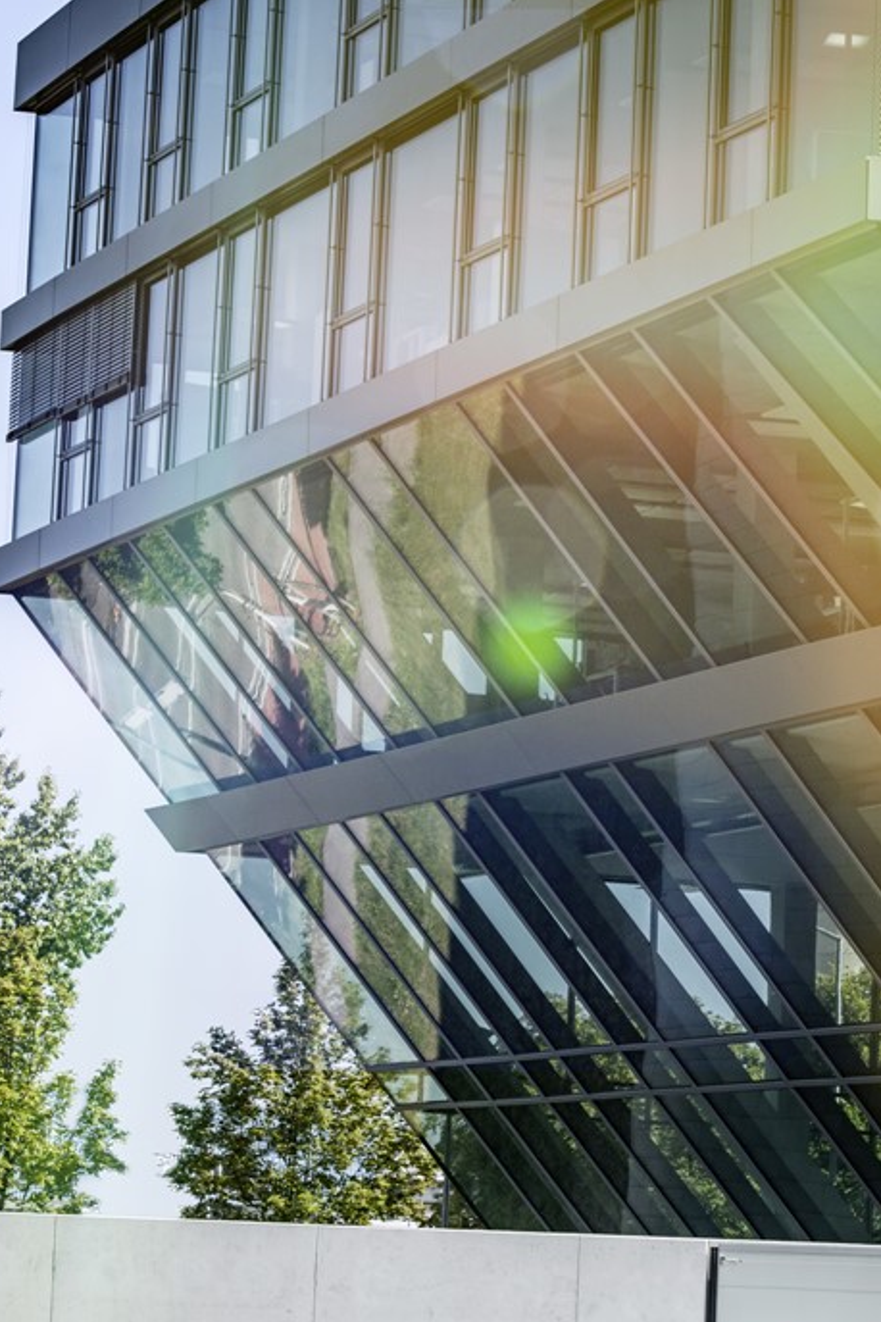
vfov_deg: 19.6
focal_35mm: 104
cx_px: 614
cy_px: 887
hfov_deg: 13.1
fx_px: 3817
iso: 100
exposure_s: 1/320
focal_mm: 70
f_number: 8
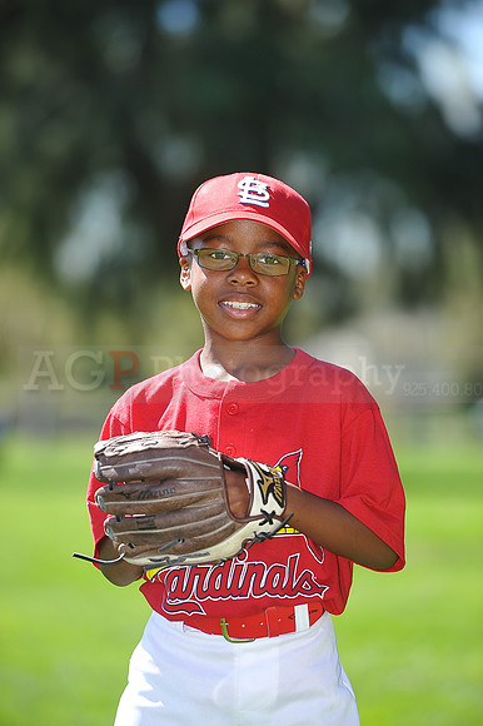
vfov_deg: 10.3
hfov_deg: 6.9
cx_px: 242
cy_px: 363
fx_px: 4029
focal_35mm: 200
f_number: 4.5
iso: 200
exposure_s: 1/500
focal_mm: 200
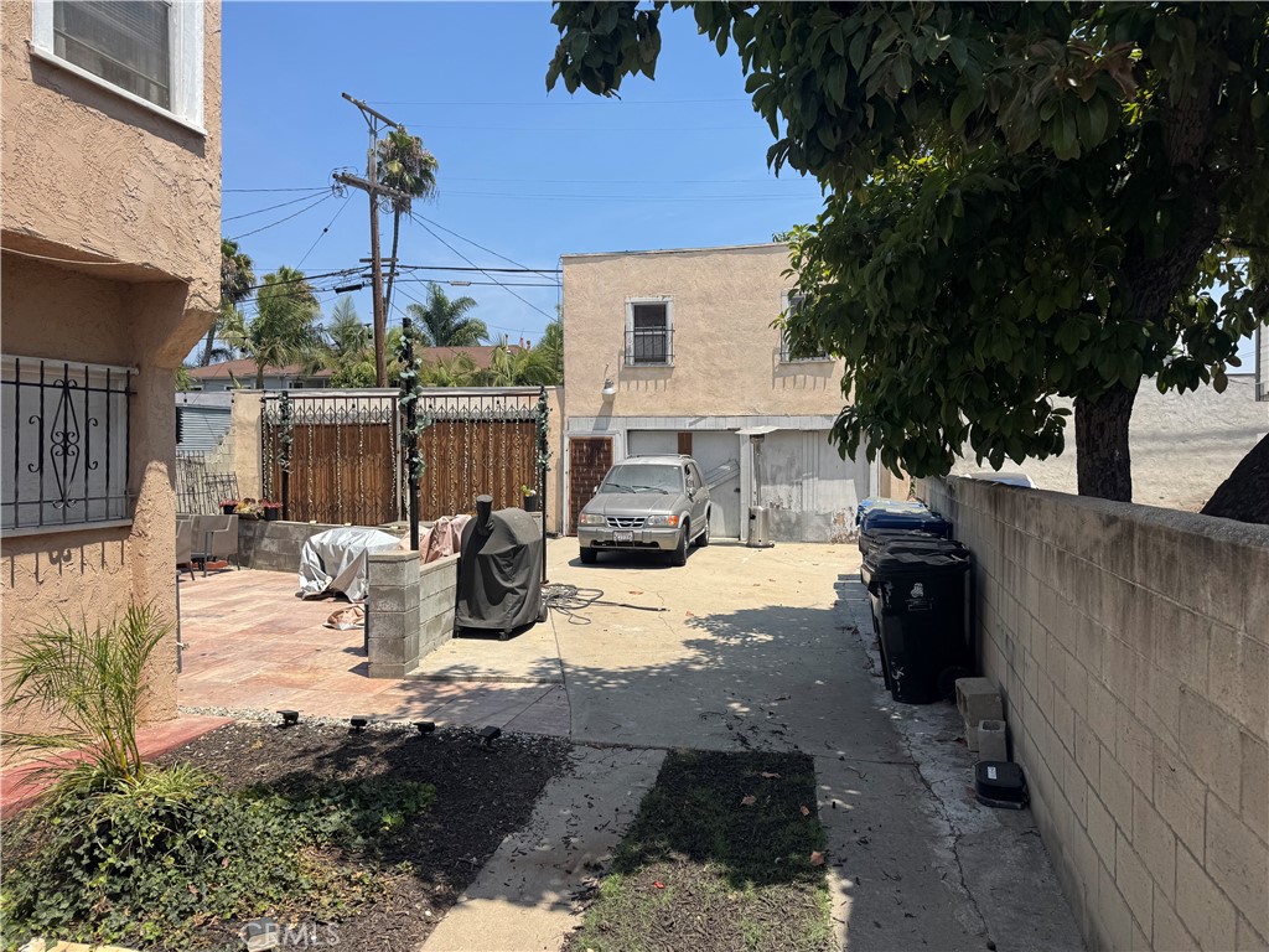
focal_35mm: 24
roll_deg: -0.7
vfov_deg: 56.8
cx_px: 634
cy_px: 476
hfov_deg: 71.6
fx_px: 880
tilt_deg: -2.4
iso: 80
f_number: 1.78
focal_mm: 6.76
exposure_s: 1/4310
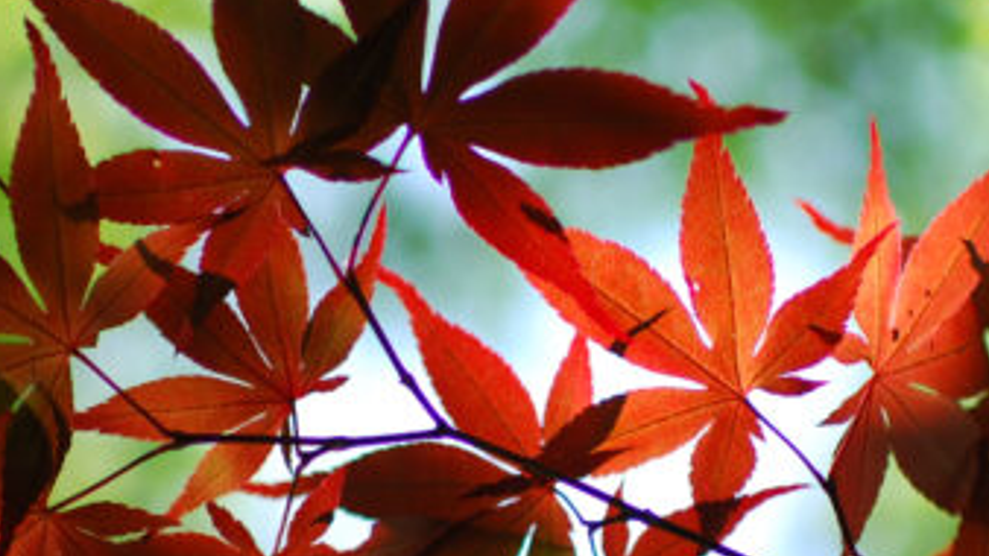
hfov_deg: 12.9
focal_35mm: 167
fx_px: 4368
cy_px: 493
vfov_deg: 7.3
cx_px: 451
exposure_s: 1/640
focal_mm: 35
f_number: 1.8
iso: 100
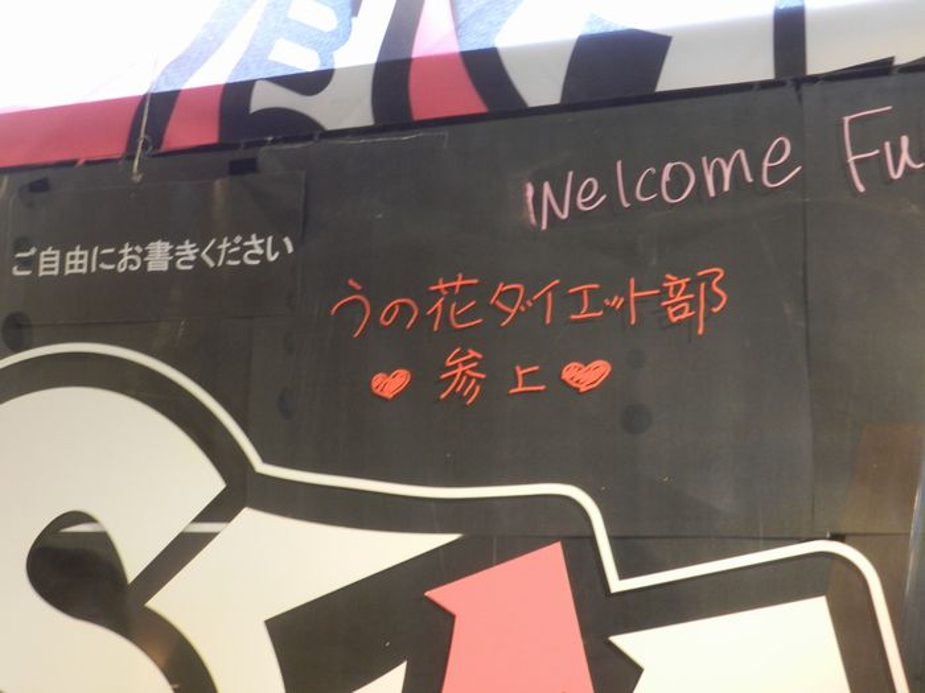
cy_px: 346
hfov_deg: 36.2
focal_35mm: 53
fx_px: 1416
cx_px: 462
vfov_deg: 27.5
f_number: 4.4
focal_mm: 9.4
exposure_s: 1/30
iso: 400
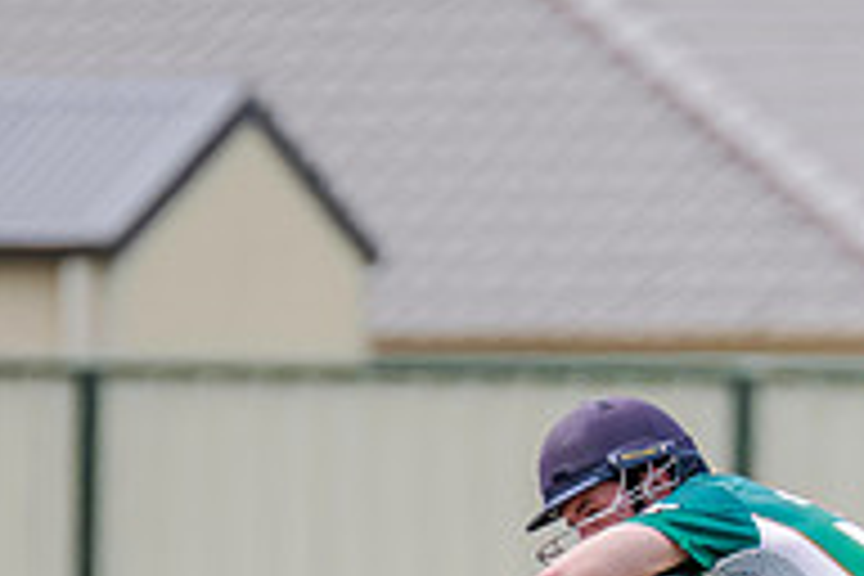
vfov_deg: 0.8
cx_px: 1084
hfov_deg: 1.1
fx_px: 43389
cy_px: 632
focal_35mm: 1808
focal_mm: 600
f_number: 7.1
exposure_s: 1/2500
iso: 800
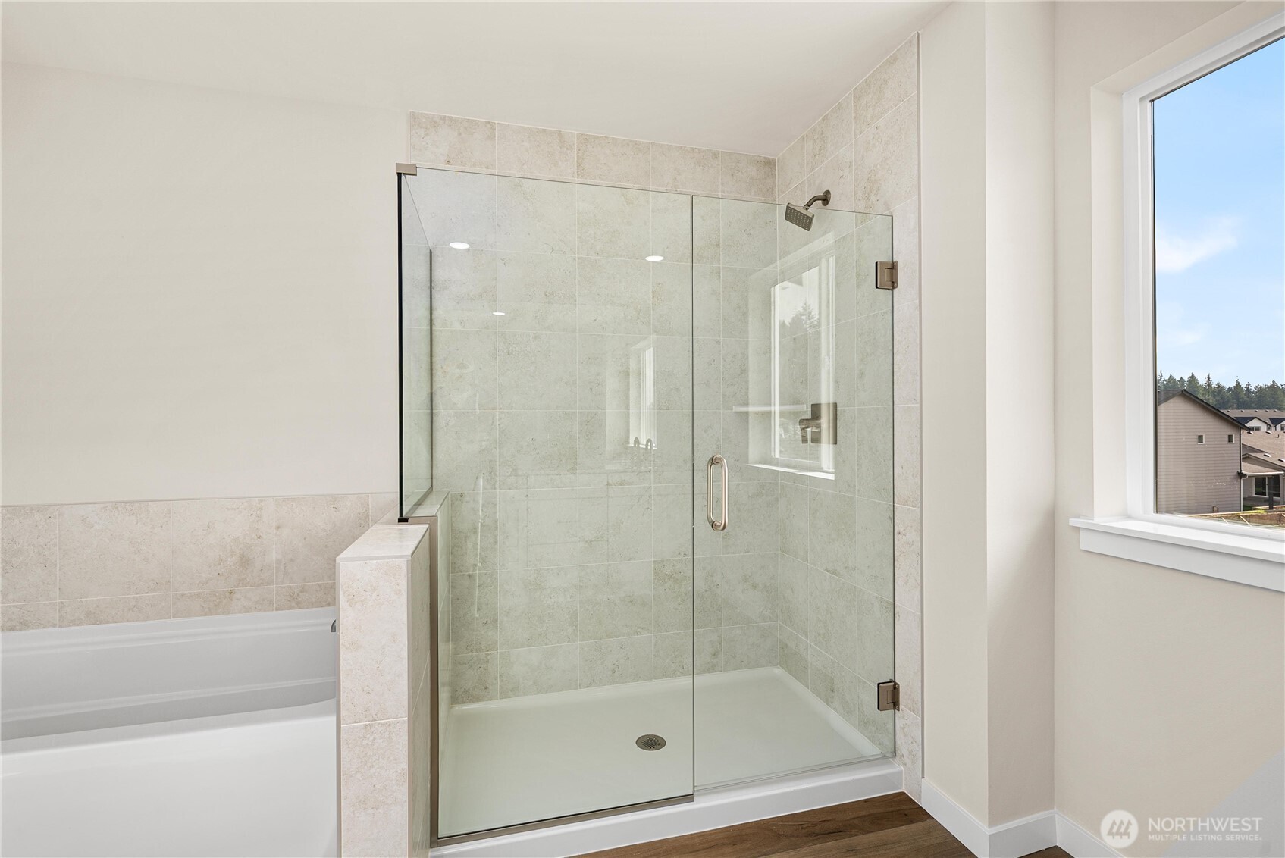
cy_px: 429
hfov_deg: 100.4
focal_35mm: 15
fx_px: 536
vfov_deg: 77.4
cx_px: 642
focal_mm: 15
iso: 200
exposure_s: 1/30
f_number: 7.1
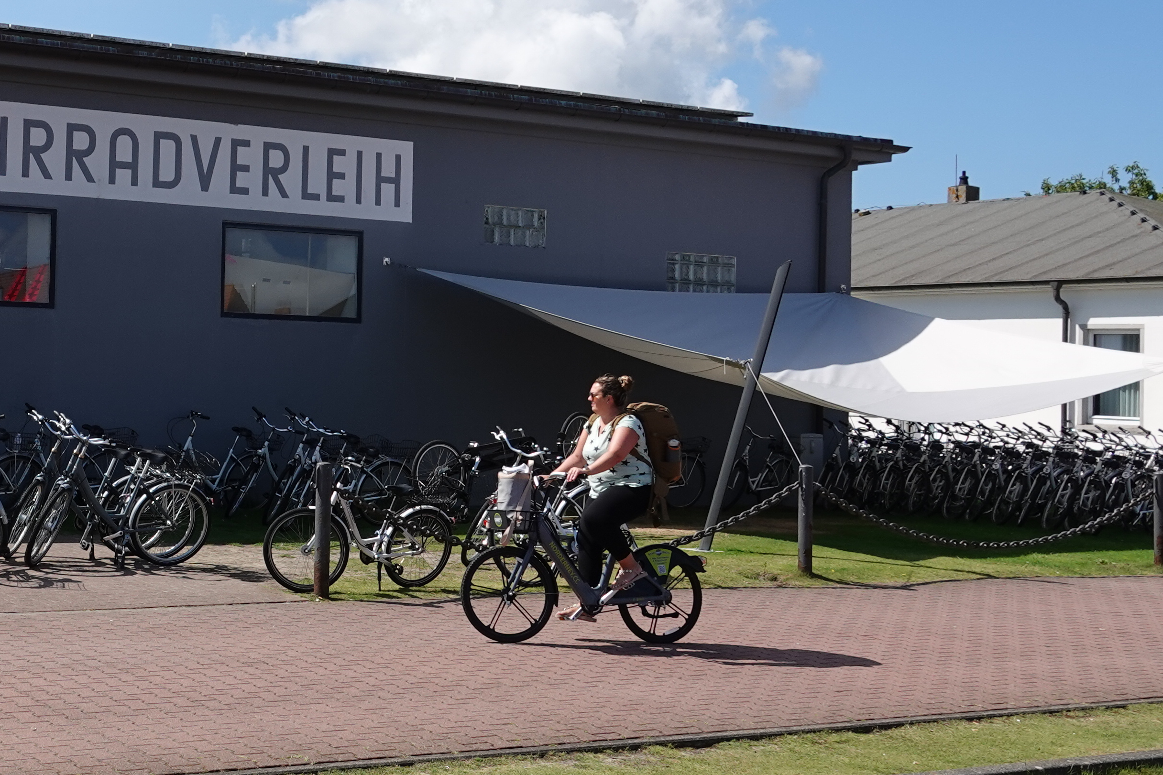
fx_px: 1744
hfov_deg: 33.8
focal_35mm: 54
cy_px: 323
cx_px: 14
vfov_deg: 25.0
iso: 100
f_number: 4
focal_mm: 8.8
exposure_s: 1/1000
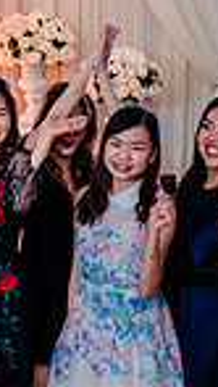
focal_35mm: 116
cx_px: -179
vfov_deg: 18.4
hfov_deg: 9.9
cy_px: 228
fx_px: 1189
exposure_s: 1/160
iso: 1000
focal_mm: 28
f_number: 3.5
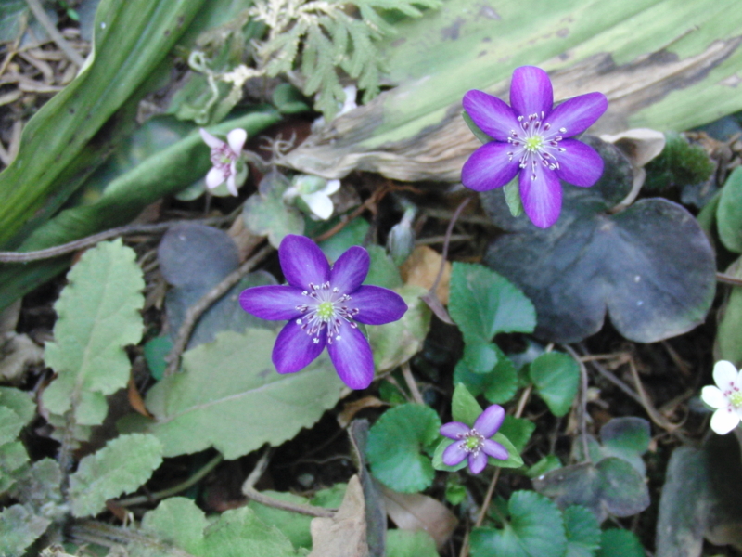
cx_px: 371
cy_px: 278
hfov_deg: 43.9
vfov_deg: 33.6
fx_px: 922
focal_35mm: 43
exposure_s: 1/60
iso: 400
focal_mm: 7.54
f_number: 3.7
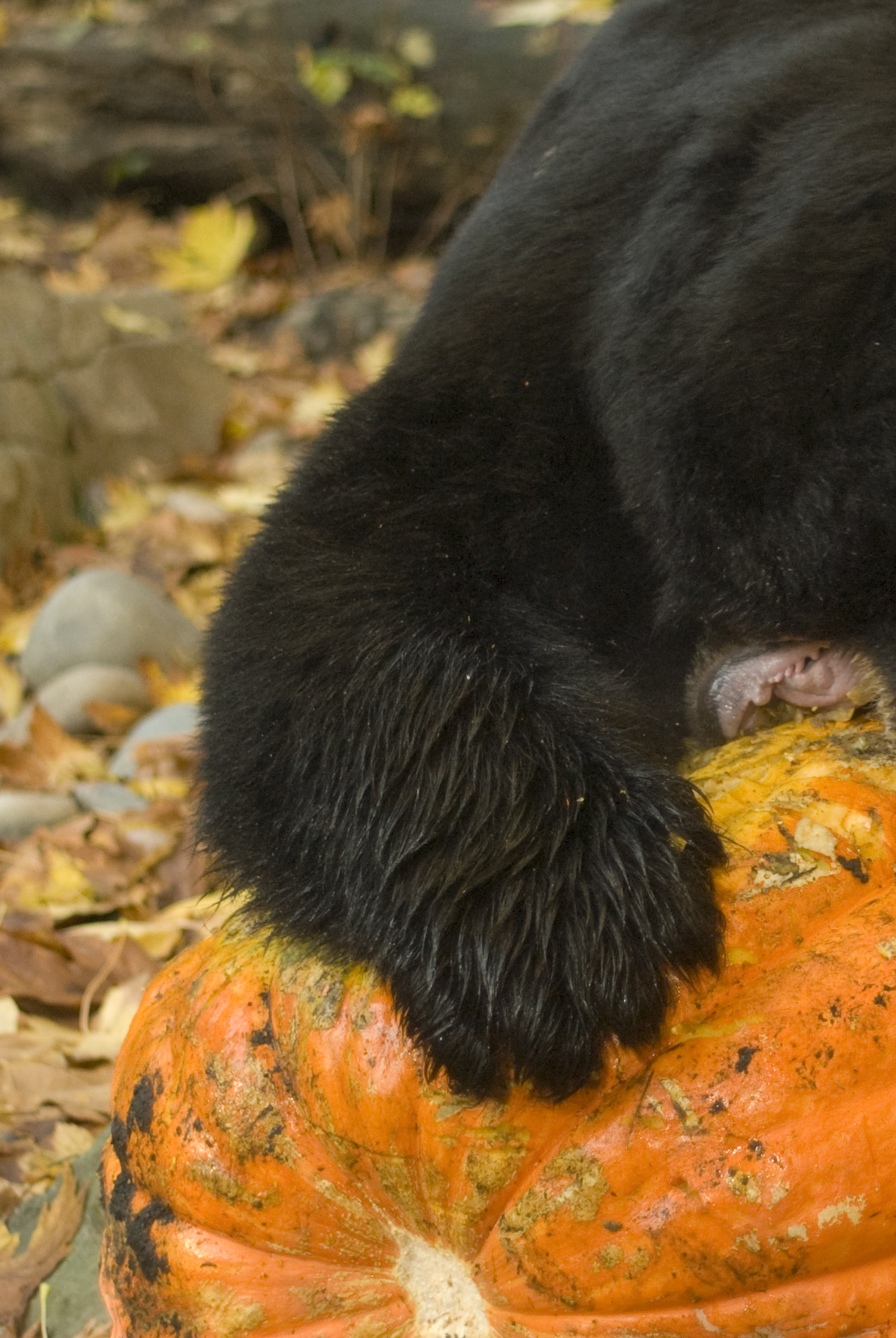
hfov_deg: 9.8
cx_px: 862
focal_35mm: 140
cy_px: 691
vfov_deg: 14.6
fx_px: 5210
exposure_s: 1/100
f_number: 2.8
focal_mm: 44
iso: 320
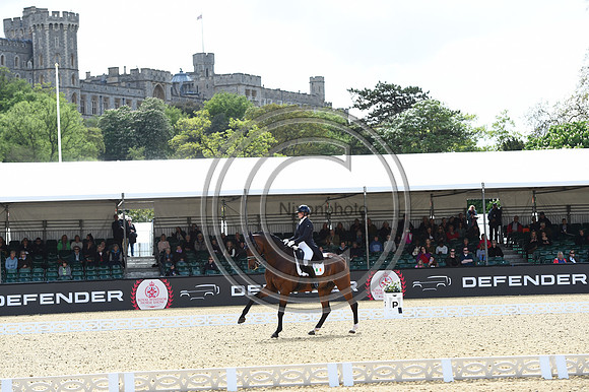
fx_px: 1668
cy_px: 196
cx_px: 294
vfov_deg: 13.4
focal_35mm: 102
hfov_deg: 20.0
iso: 450
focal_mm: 102
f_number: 5
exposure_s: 1/1250
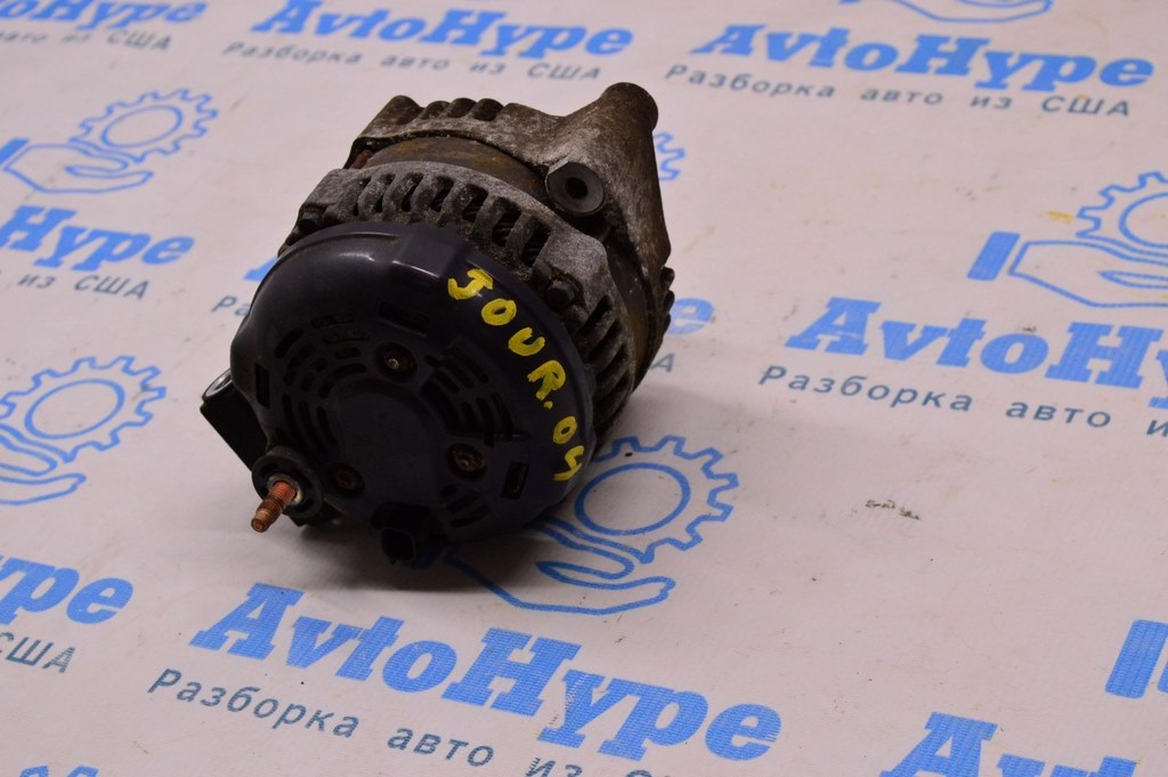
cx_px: 584
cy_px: 388
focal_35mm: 72
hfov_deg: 28.1
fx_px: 2334
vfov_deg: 18.9
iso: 1600
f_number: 8
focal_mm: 48
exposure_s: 1/125
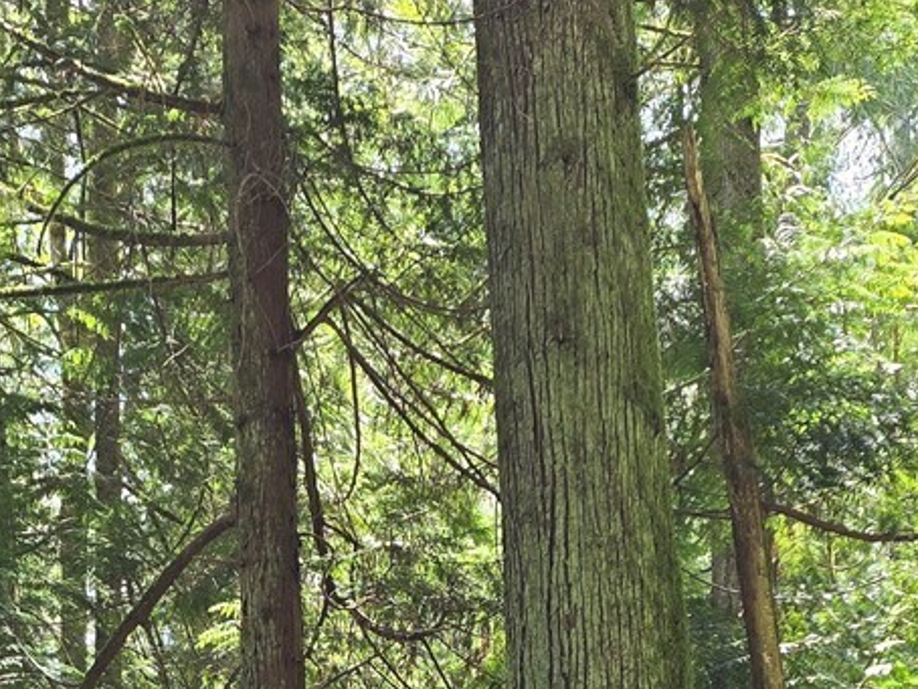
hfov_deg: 23.9
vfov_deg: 16.9
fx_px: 2149
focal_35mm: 81
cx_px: 273
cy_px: 968
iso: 80
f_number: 1.7
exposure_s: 1/180
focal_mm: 6.3
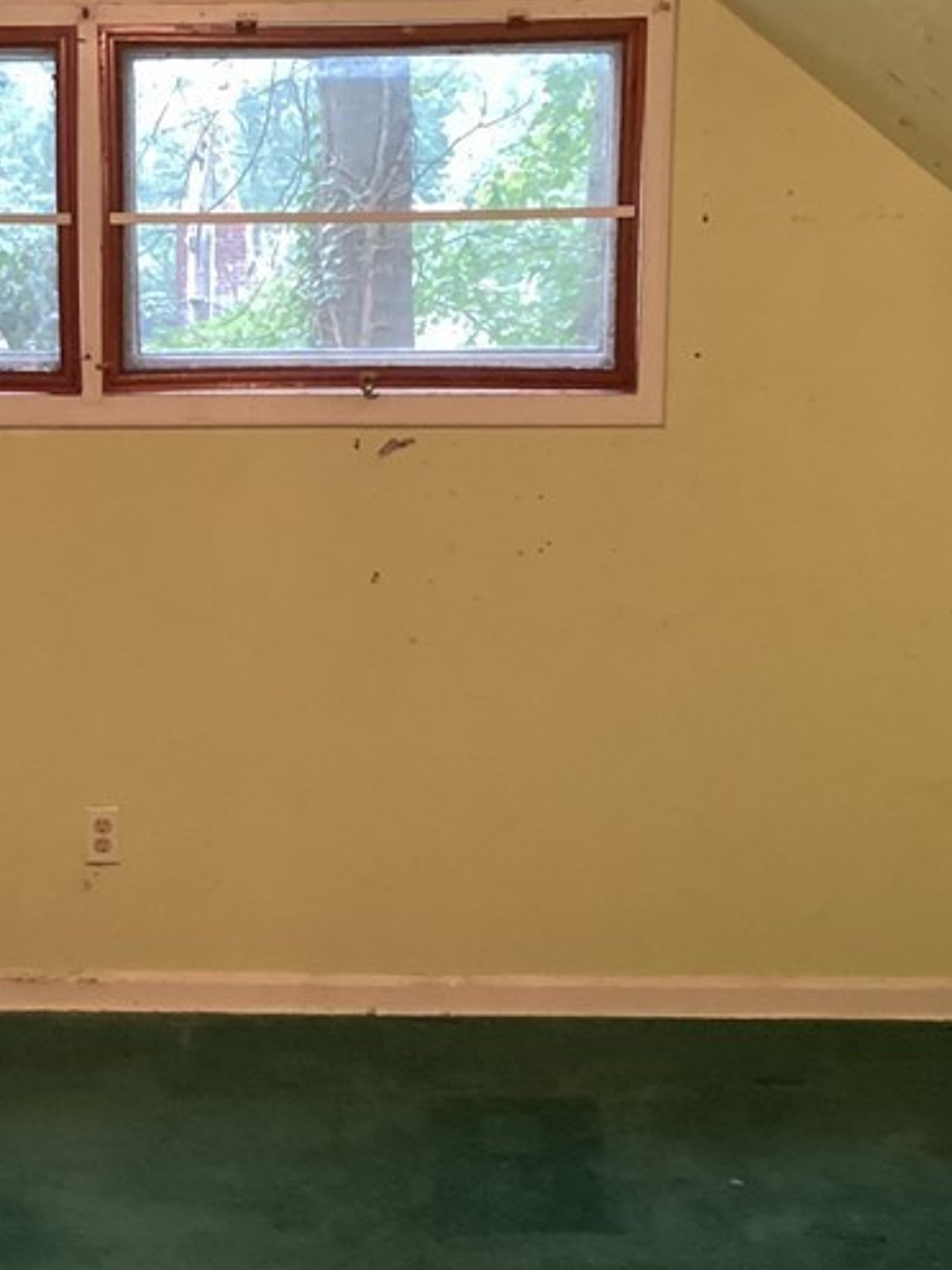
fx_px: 2347
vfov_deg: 30.3
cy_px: 689
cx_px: 228
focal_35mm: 64
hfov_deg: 22.7
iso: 320
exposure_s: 1/40
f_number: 2.4
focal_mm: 3.3
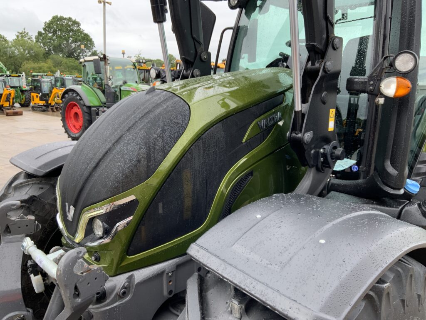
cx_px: 213
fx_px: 357
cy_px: 160
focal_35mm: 29
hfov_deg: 61.7
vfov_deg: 48.2
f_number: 1.8
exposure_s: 1/220
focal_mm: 3
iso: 16
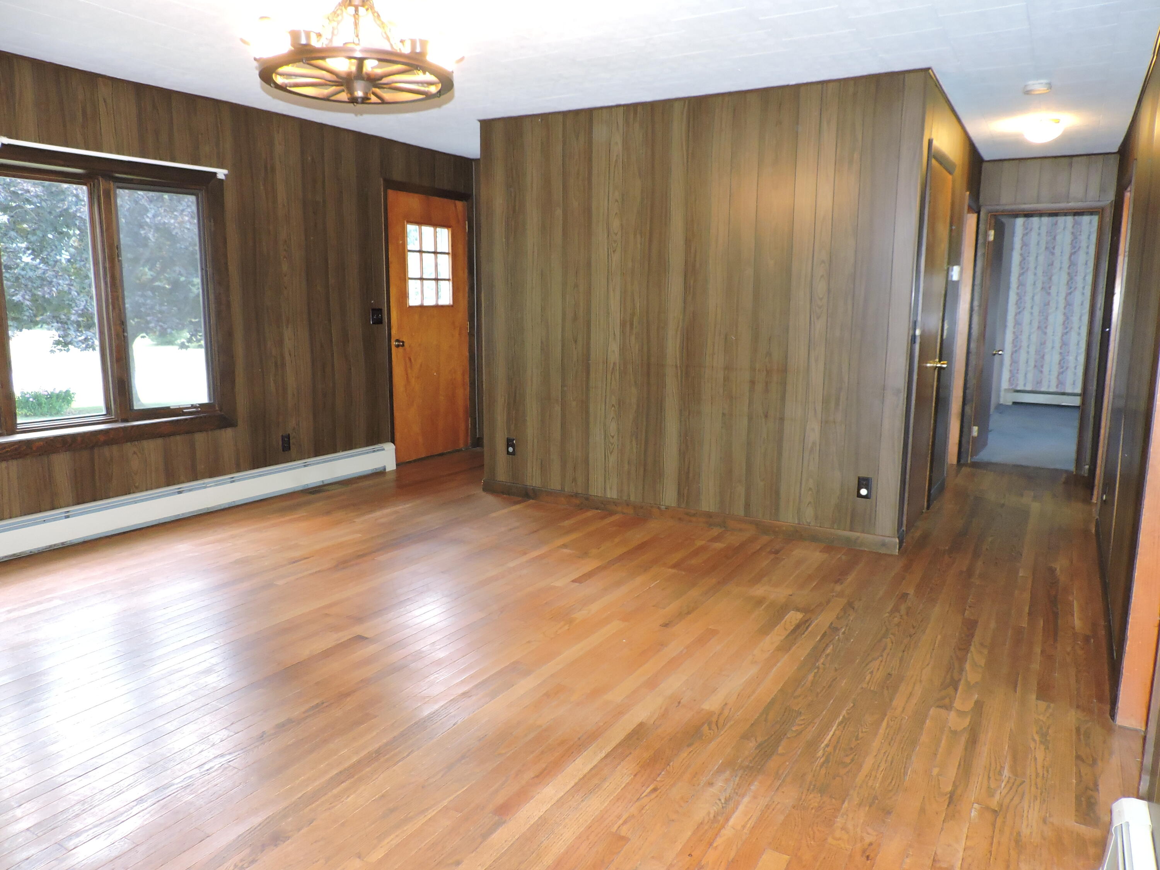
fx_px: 804
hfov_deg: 71.6
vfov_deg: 56.8
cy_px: 435
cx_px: 580
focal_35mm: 24
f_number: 3
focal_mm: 4.3
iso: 560
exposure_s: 1/30
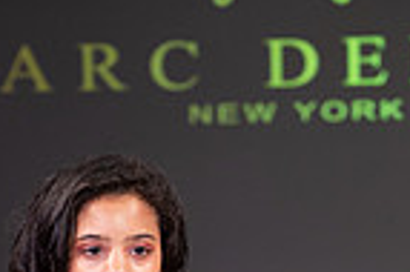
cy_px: 616
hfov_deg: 5.8
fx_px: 4016
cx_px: 208
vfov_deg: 3.8
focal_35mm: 353
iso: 2000
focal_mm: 112
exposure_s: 1/400
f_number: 5.6
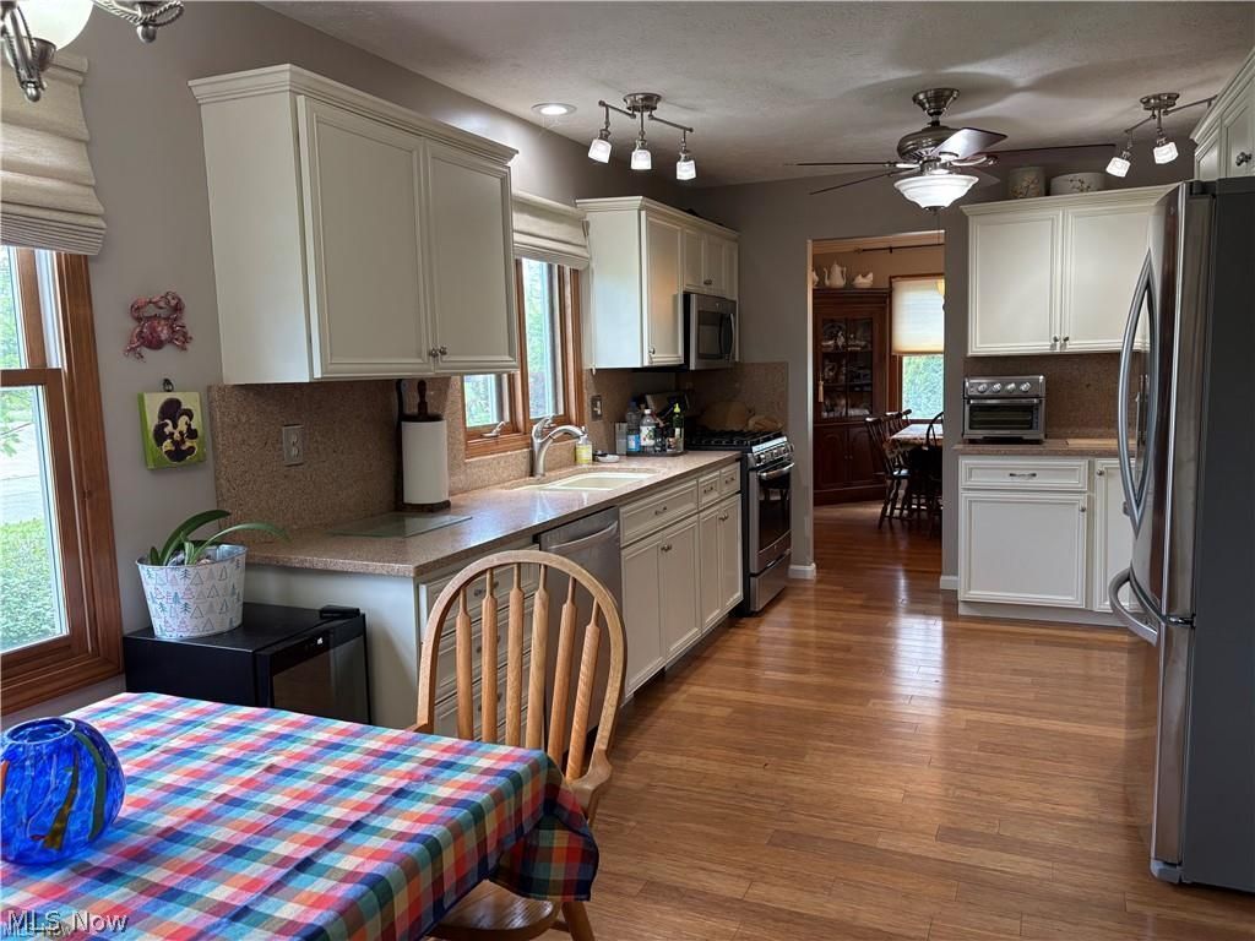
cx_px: 628
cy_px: 470
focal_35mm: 26
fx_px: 943
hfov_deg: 67.3
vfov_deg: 53.1
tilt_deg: -6.5
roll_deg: +1.8
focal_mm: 5.96
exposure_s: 1/120
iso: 100
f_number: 1.6
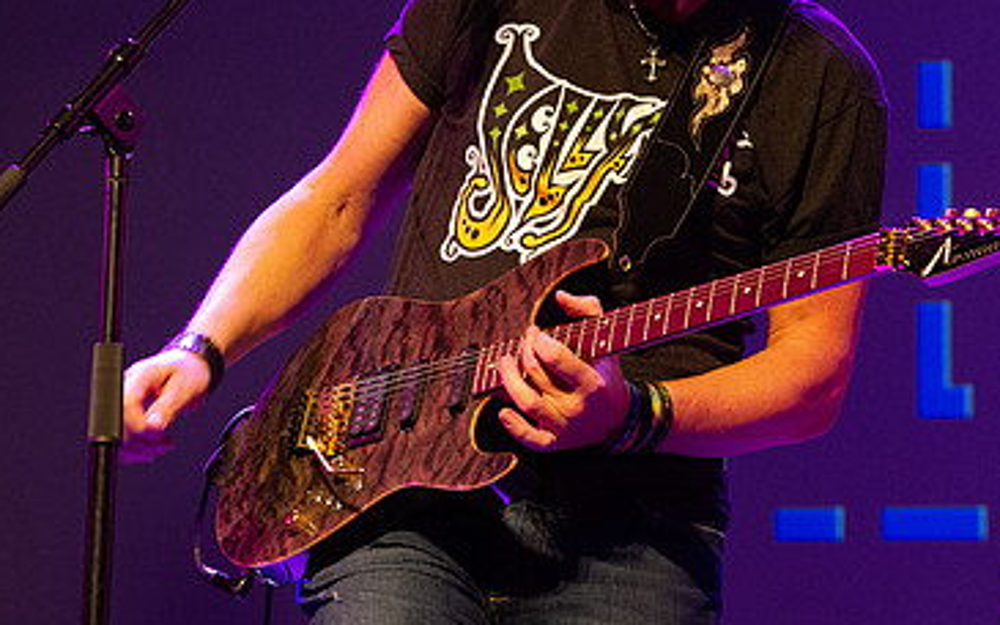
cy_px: 195
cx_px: 521
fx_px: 5286
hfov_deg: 10.8
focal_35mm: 194
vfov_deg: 6.8
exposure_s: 1/160
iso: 8000
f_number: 7.1
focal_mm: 120
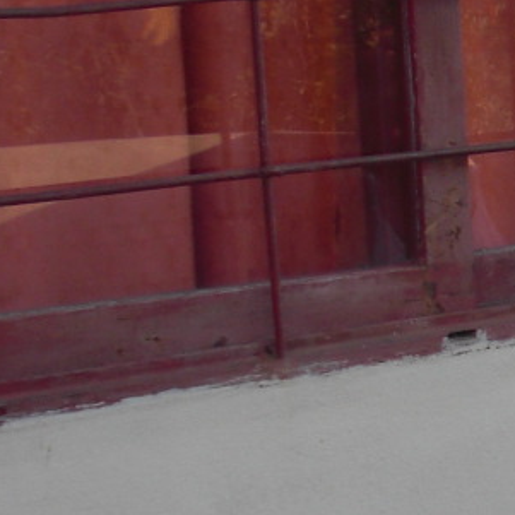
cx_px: 1102
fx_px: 2845
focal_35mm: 169
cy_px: 382
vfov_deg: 10.3
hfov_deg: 9.5
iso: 50
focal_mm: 6.3
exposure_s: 1/160
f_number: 2.8
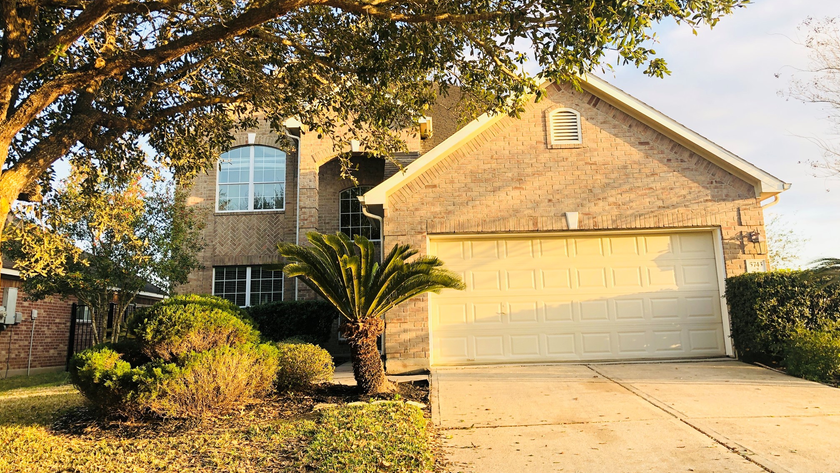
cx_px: 423
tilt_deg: +13.3
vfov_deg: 37.6
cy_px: 178
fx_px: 691
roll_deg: +1.9
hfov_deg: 62.6
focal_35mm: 31
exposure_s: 1/195
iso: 20
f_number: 1.8
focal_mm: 4
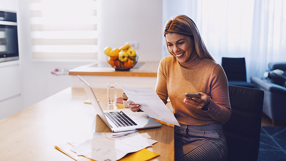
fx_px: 281
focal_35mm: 37
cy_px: 72
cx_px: 144
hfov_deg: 54.0
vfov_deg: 32.0
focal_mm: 35
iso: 200
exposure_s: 1/200
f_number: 1.4
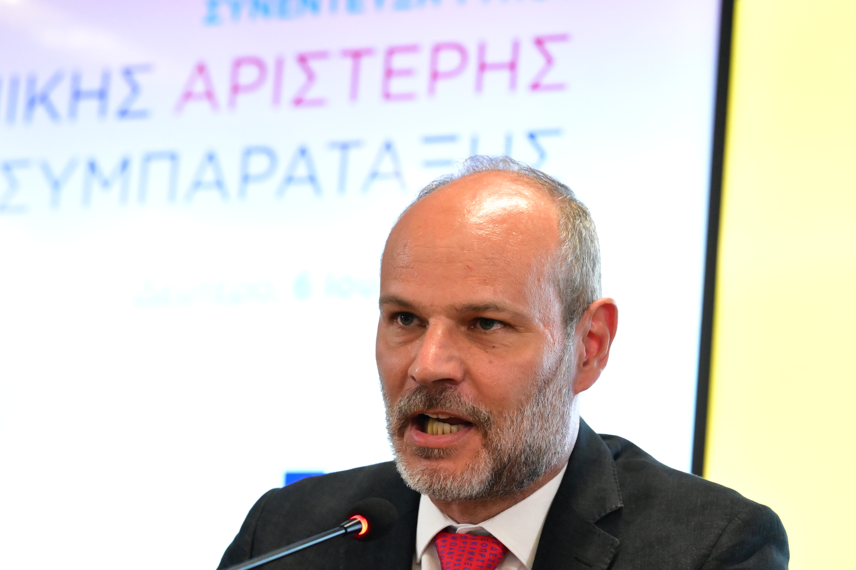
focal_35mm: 153
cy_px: 285
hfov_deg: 13.4
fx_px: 3638
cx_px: 428
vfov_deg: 9.0
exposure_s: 1/320
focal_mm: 102
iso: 8000
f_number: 4
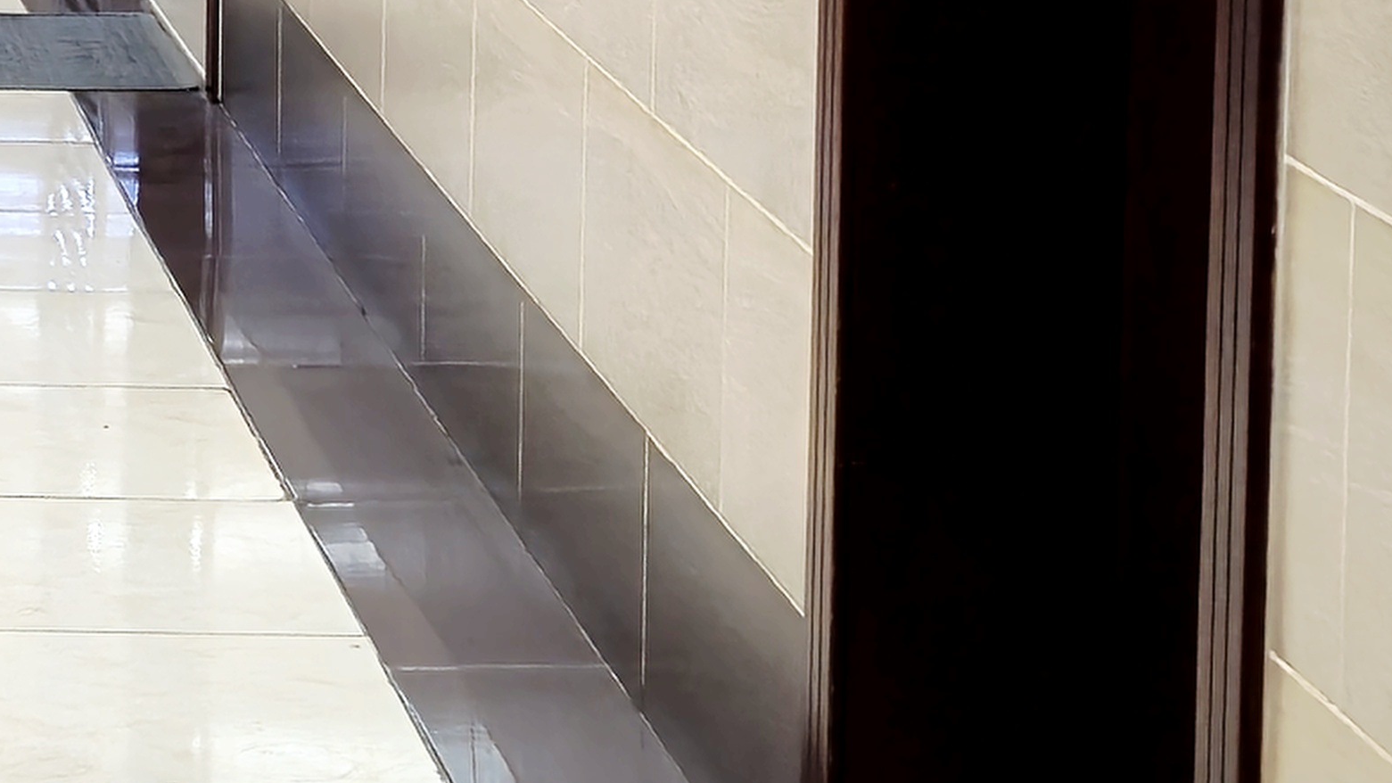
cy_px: -271
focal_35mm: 131
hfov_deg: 15.4
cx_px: -531
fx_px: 4835
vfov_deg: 9.1
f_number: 1.8
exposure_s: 1/50.3
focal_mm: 5.4
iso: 125
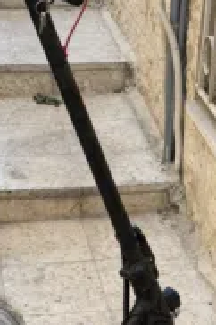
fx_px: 992
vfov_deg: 18.5
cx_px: 4
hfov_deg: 12.3
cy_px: 221
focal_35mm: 110
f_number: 1.78
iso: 64
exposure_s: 1/726
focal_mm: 6.76
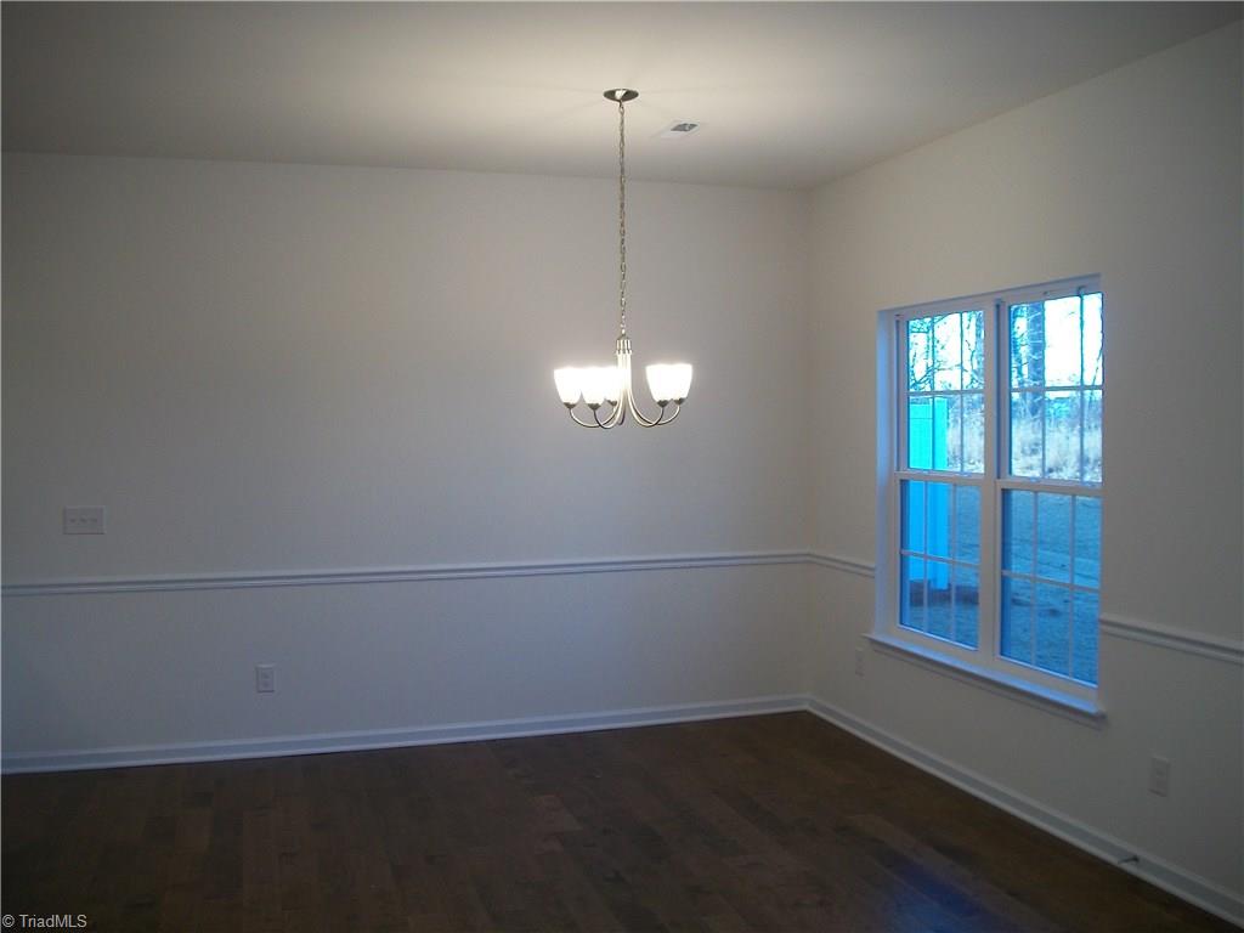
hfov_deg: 56.8
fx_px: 1150
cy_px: 466
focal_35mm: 32
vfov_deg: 44.2
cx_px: 622
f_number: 2.9
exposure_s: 1/30
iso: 80
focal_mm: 5.7
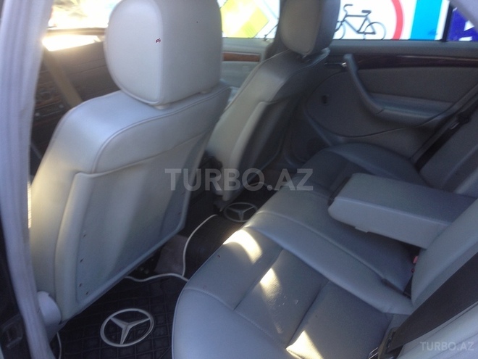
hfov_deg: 55.4
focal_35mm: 33
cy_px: 180
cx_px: 239
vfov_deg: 42.9
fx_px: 456
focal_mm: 4.12
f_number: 2.4
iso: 50
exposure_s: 1/40
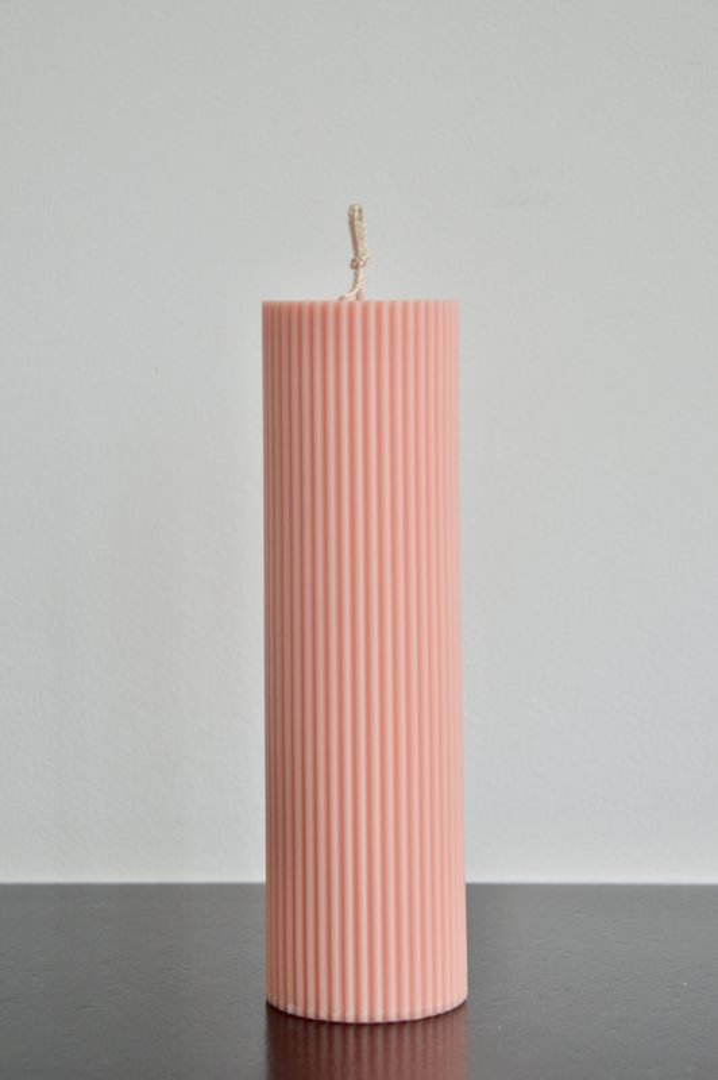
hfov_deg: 14.7
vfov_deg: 21.9
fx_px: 2787
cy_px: 540
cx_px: 359
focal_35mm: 93
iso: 400
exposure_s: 1/80
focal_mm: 62
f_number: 4.5
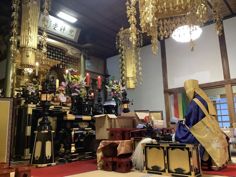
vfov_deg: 45.4
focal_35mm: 31
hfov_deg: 58.4
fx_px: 211
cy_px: 88
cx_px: 118
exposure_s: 1/33
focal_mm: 3.3
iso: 400
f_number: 2.4
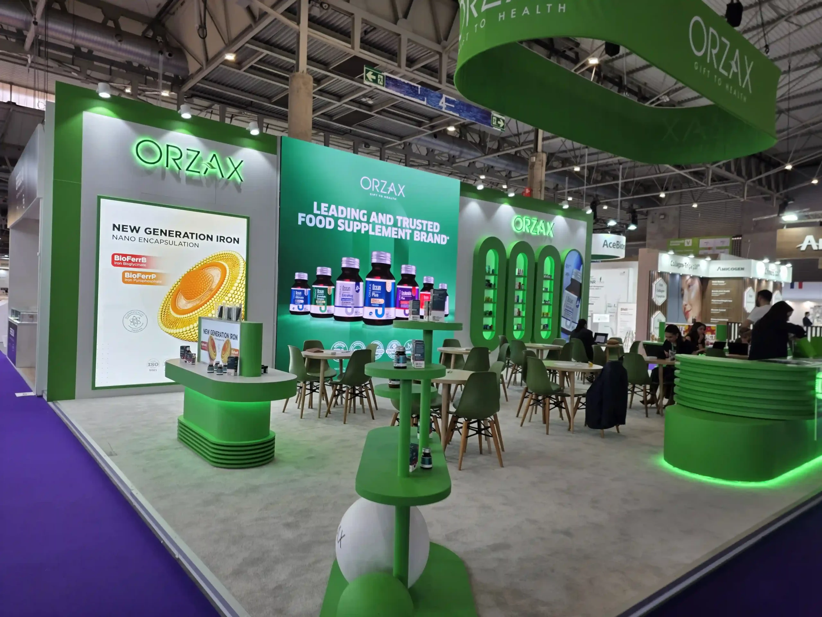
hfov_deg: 73.9
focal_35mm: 23
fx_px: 546
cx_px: 411
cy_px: 308
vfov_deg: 58.9
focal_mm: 6.25
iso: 16
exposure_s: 1/75.1
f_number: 1.7
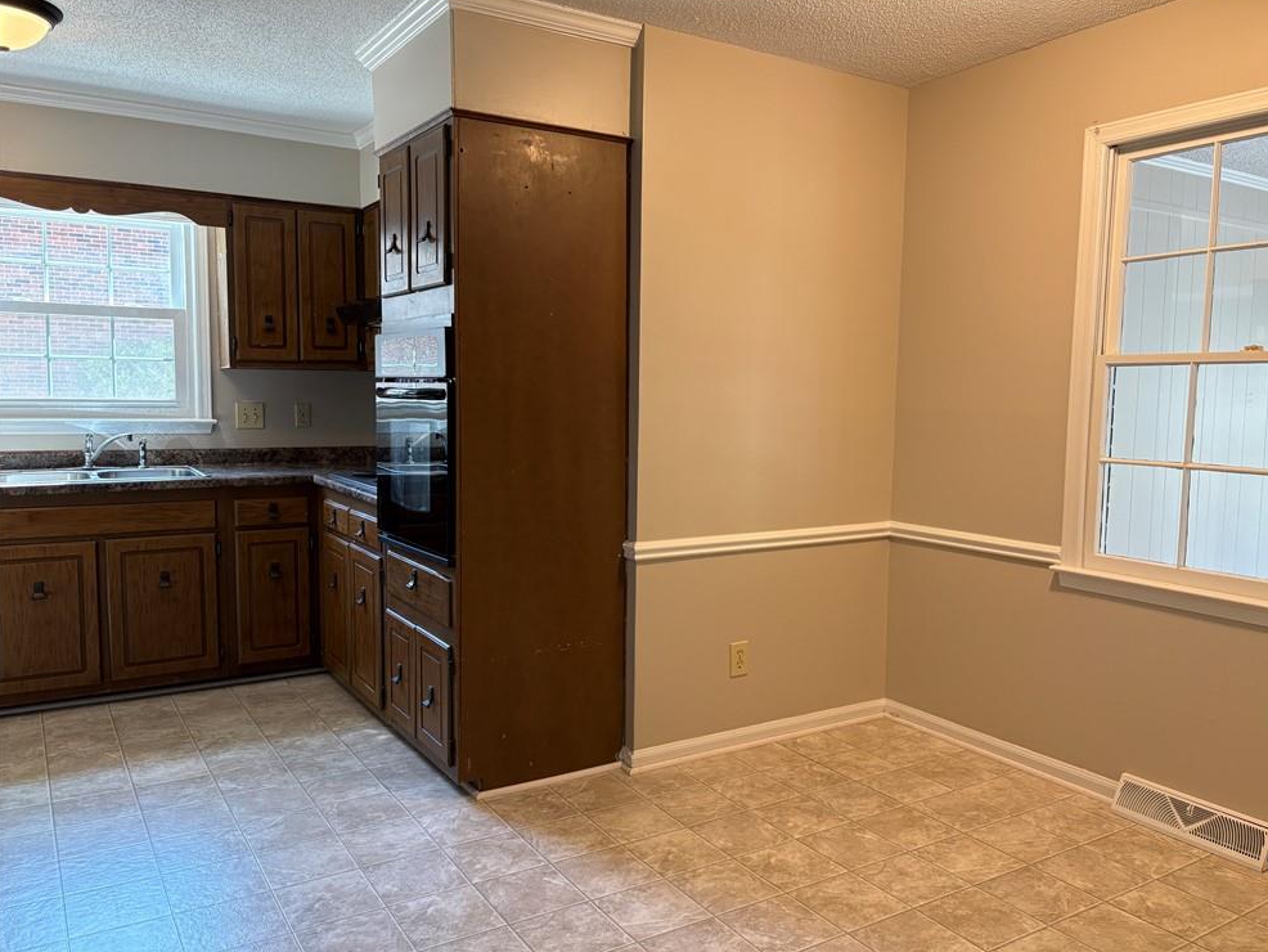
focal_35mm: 27
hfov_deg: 65.3
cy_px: 480
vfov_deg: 51.4
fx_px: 989
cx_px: 653
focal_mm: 5.96
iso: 200
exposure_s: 1/60
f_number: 1.6
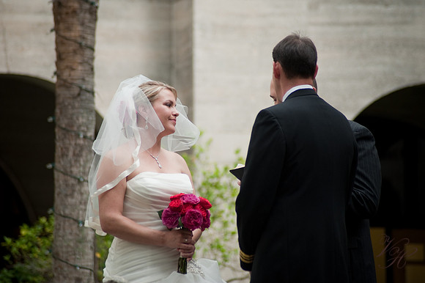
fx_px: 2360
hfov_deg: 10.3
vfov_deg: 6.9
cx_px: 212
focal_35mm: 200
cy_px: 142
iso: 500
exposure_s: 1/100
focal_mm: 200
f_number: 5
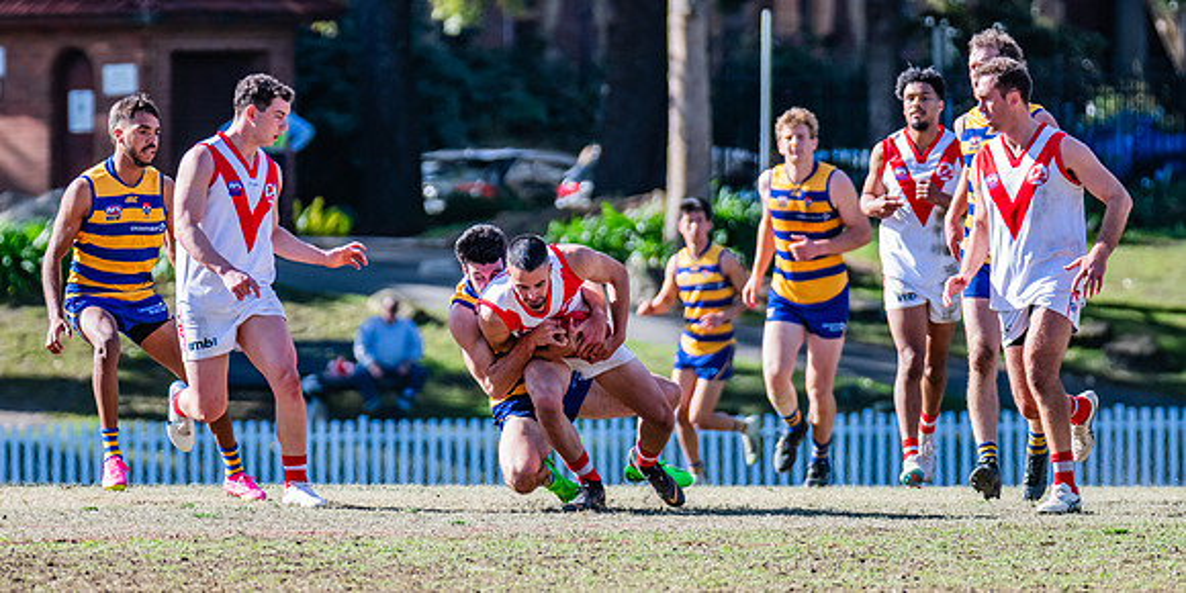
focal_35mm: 476
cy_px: 254
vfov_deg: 2.3
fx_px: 14586
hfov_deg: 4.7
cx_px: 589
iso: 800
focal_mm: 360
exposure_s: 1/1600
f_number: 5.6
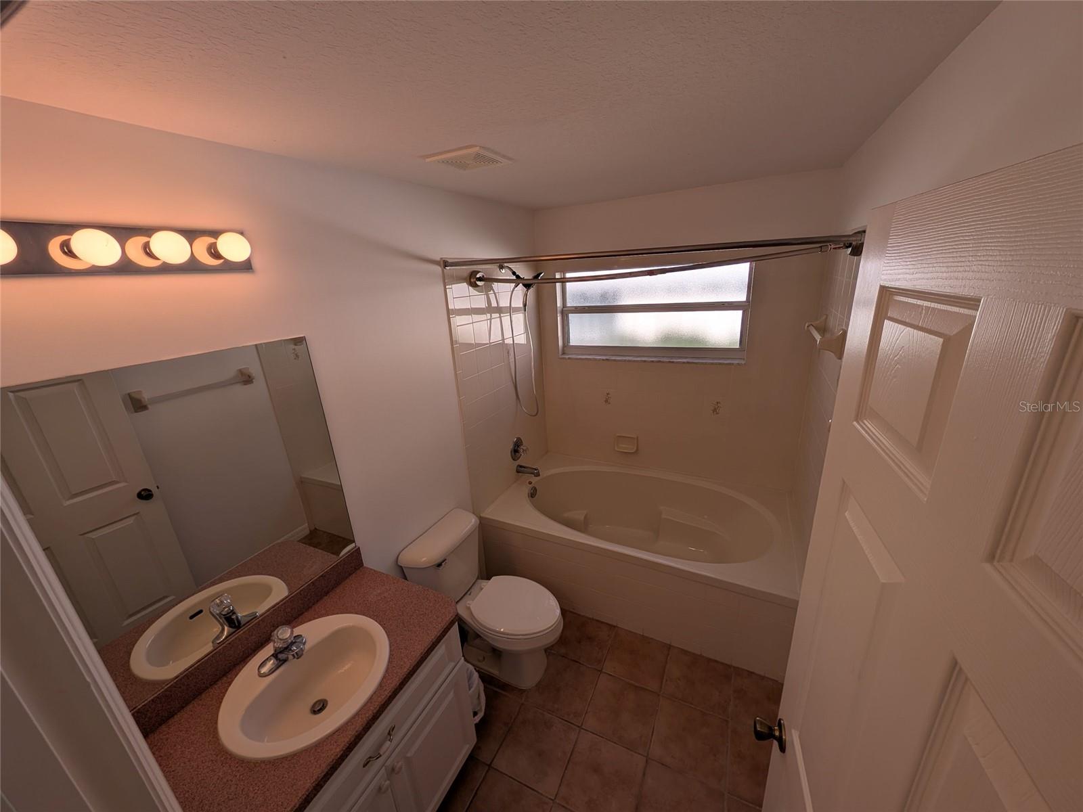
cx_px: 542
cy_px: 406
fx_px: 375
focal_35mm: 12
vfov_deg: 94.5
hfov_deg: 110.5
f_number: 1.95
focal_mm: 2.23
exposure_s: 1/368
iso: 50
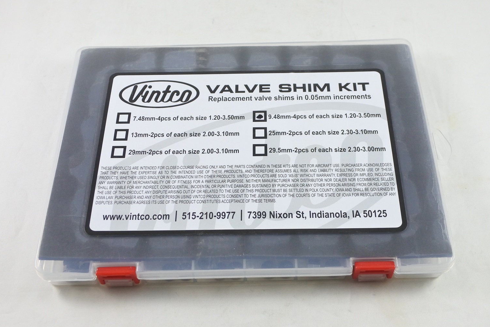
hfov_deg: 54.4
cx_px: 238
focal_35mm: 35
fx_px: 476
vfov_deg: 37.9
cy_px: 165
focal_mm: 12.6
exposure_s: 1/125
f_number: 3.8
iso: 500
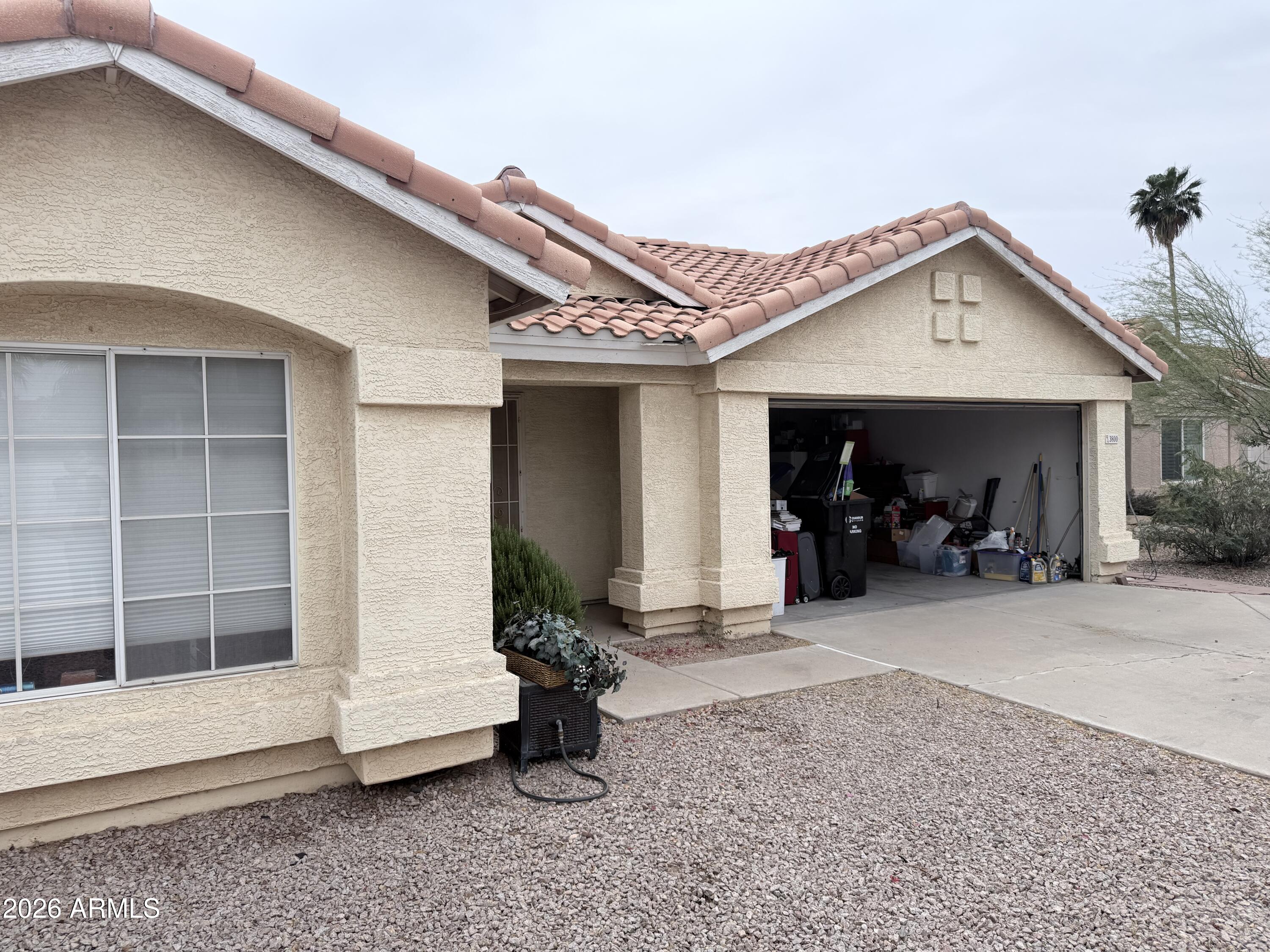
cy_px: 476
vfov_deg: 56.8
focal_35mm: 24
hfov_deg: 71.6
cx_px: 635
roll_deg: +1.0
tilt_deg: -1.0
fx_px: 881
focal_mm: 6.76
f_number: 1.78
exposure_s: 1/4975
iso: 80
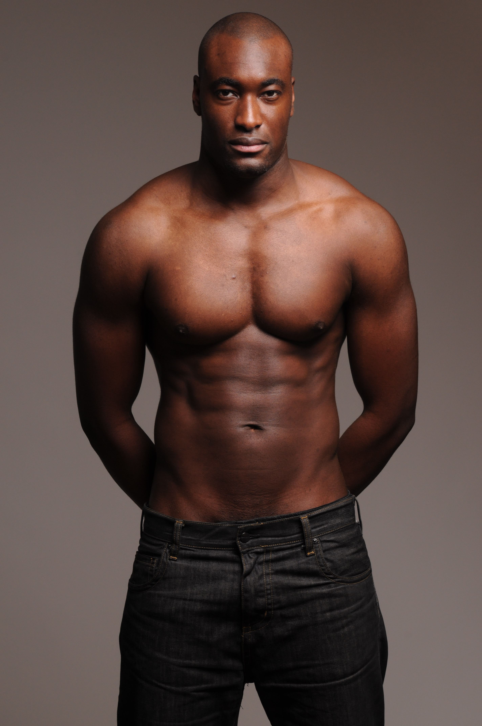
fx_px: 2567
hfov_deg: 10.7
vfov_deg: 16.1
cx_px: 241
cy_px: 363
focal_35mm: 128
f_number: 11
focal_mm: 85
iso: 200
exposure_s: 1/125
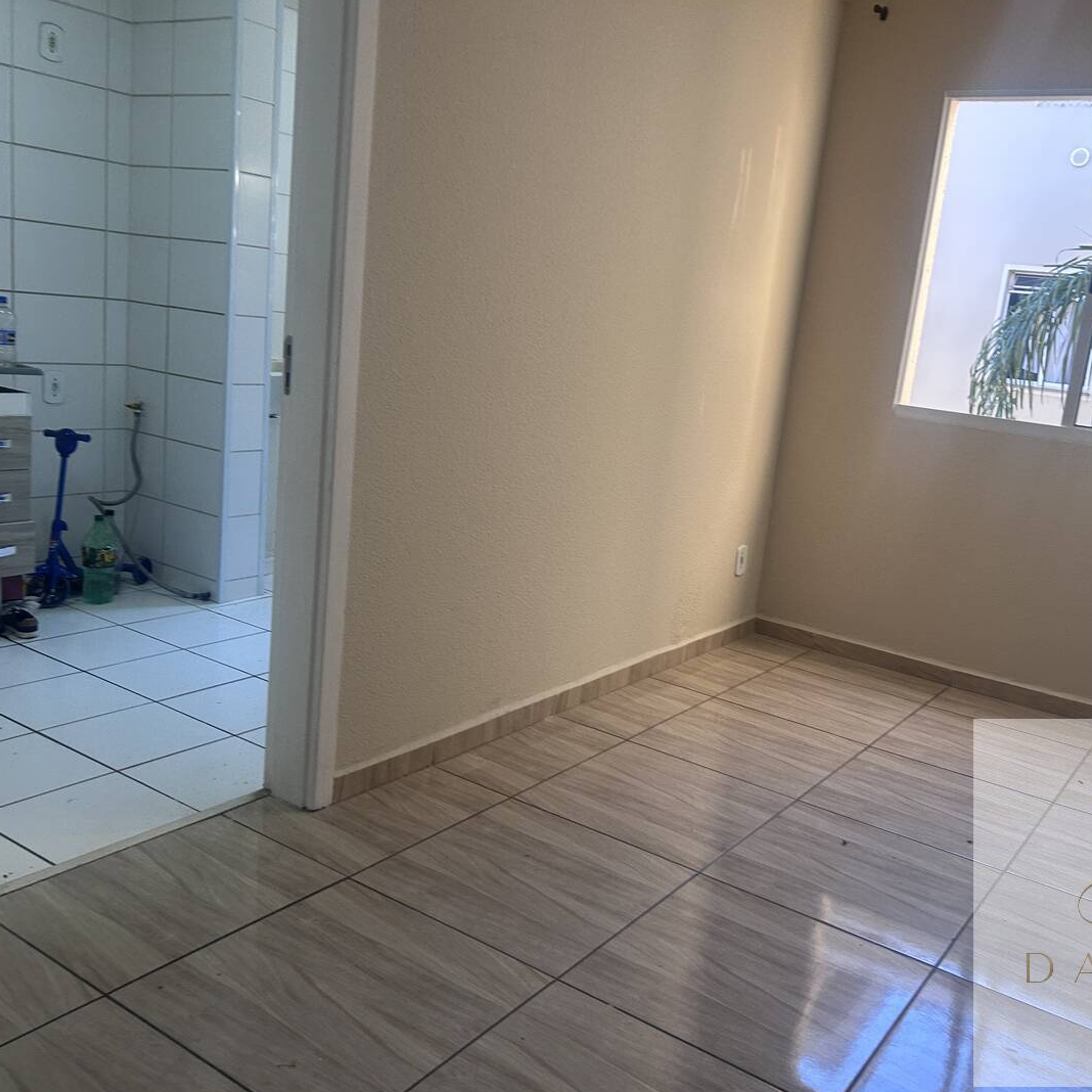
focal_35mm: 31
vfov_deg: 52.5
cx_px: 616
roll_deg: -6.5
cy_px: 545
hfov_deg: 52.4
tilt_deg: -11.9
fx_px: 1106
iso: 100
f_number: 1.5
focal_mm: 5.7
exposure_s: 1/120
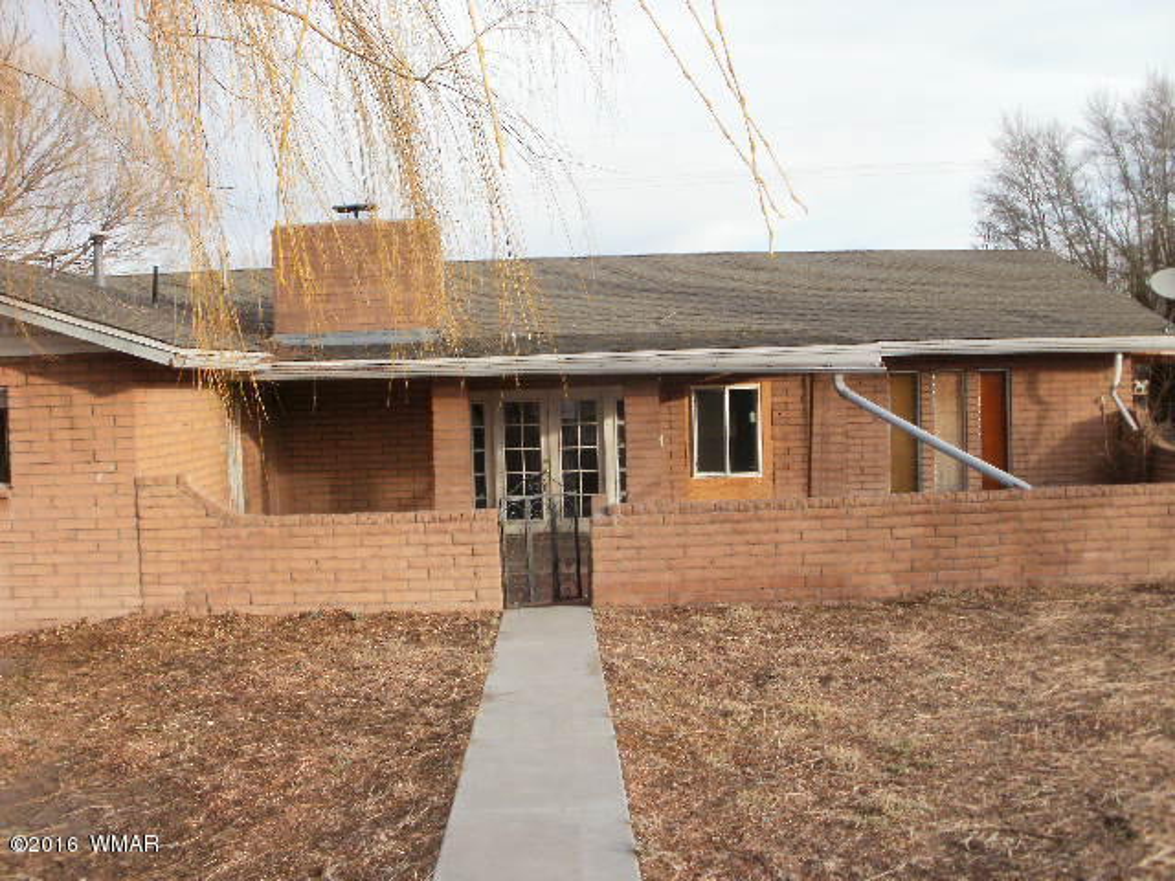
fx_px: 1222
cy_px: 440
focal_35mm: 36
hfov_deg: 51.4
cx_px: 588
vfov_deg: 39.7
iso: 100
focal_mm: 6.3
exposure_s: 1/160
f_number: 5.6
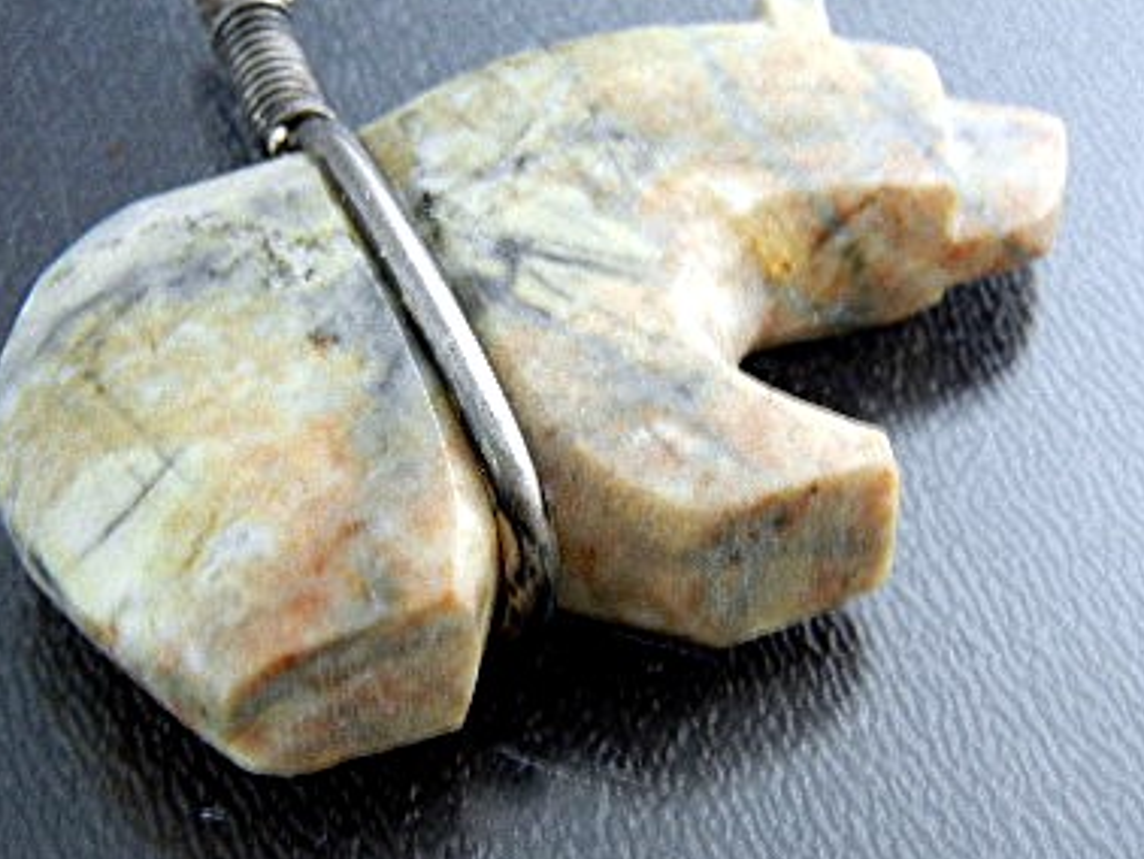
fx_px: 2910
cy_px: 433
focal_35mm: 88
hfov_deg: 22.2
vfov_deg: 16.8
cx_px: 521
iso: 200
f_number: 3.9
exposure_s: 1/6.7
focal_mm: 9.3
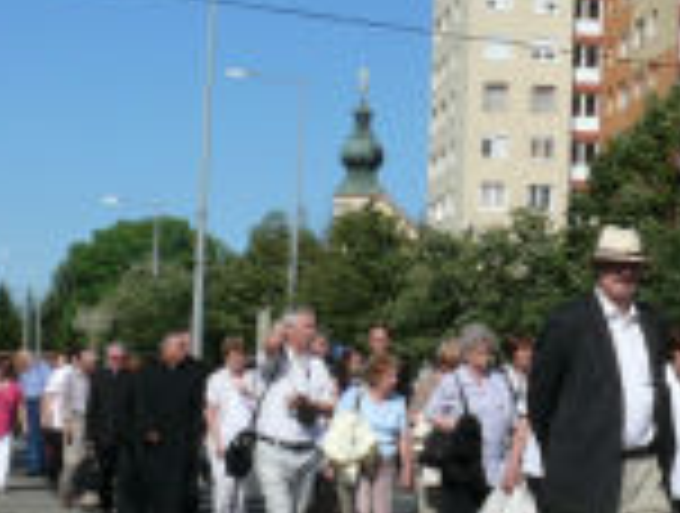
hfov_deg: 18.1
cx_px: 770
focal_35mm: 104
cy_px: 270
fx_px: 2048
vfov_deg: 14.3
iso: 100
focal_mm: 7.4
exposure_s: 1/500
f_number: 8
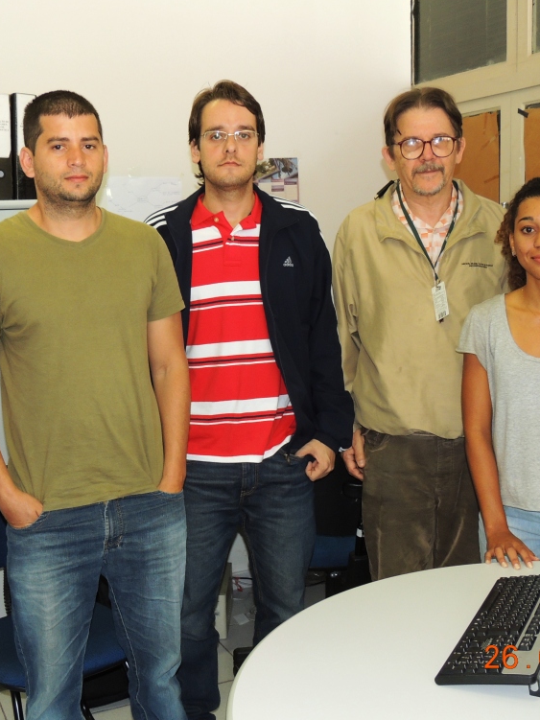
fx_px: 936
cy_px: 367
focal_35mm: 45
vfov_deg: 42.1
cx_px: 217
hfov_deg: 32.1
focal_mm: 5.8
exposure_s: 1/30
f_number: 3.2
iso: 200
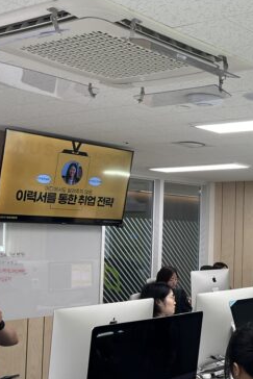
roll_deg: -1.0
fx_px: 600
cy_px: 222
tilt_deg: +2.1
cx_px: 338
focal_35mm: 57
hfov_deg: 21.3
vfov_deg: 35.0
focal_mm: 5.7
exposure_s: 1/120
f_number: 1.5
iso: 80
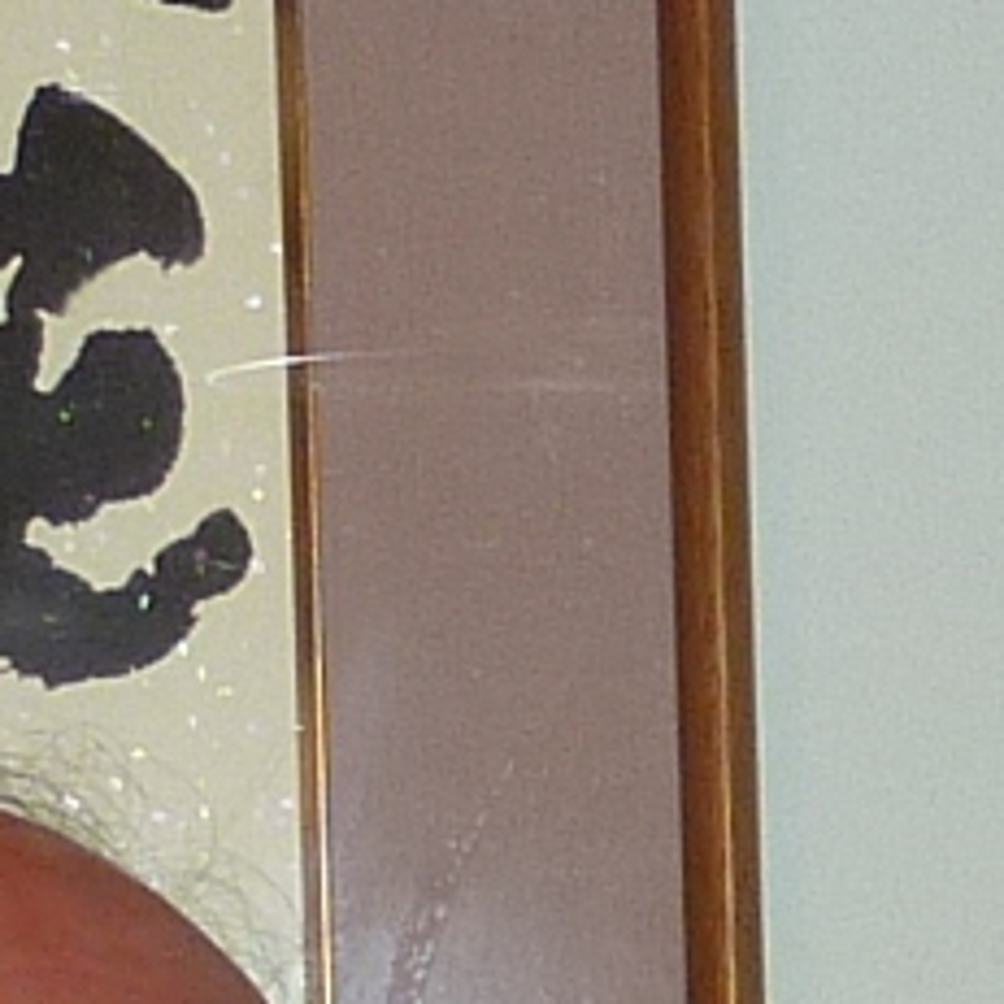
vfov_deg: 7.5
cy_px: 1626
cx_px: 1334
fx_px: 7449
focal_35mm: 227
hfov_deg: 7.6
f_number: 3.3
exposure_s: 1/30
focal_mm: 4.1
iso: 100
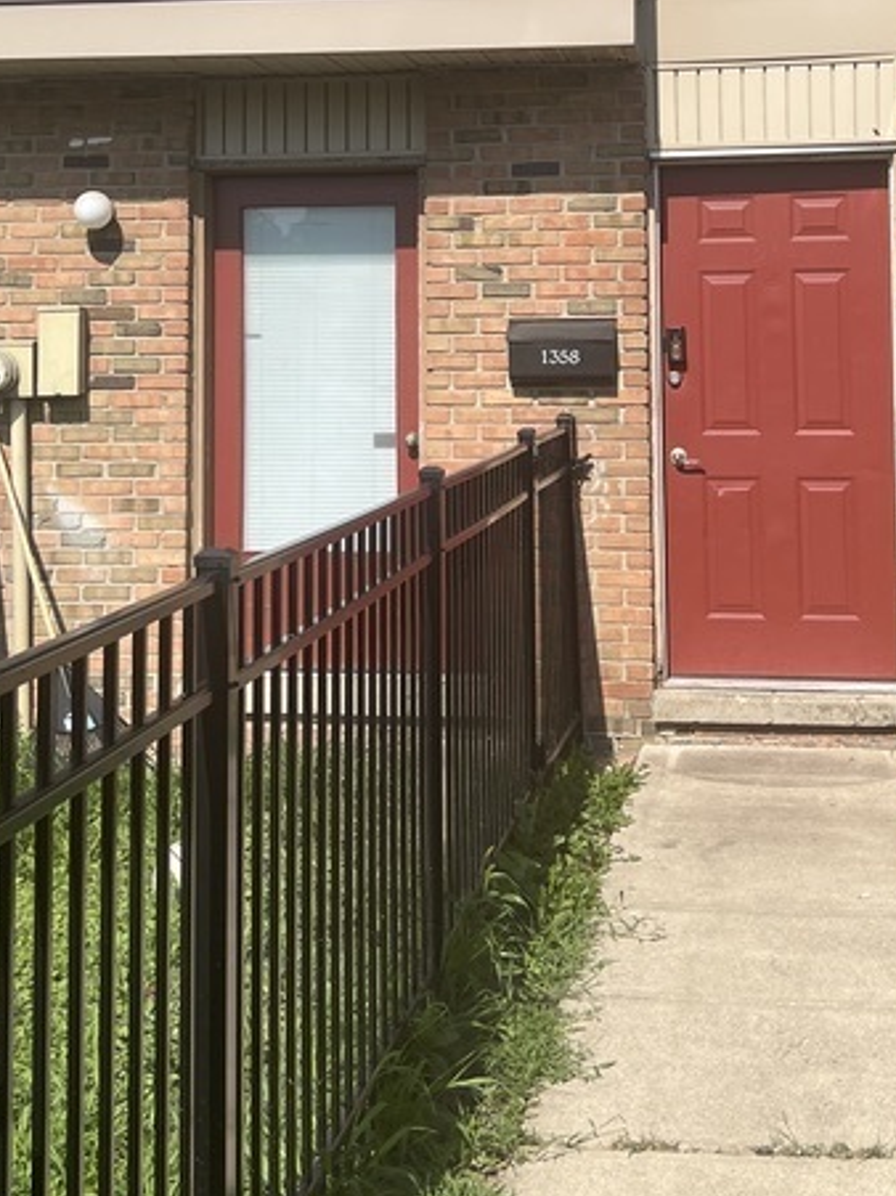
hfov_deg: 24.8
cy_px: 252
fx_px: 2037
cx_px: 427
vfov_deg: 31.9
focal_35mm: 59
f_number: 1.5
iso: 50
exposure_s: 1/4444
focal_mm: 5.7
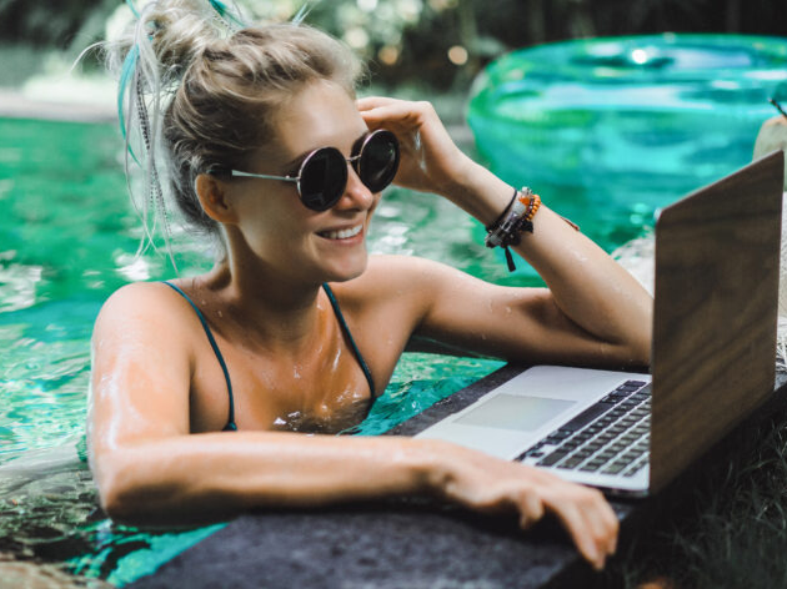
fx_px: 1954
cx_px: 292
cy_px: 316
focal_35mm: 86
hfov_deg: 22.7
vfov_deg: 17.2
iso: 100
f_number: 1.8
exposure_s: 1/500
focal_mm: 55
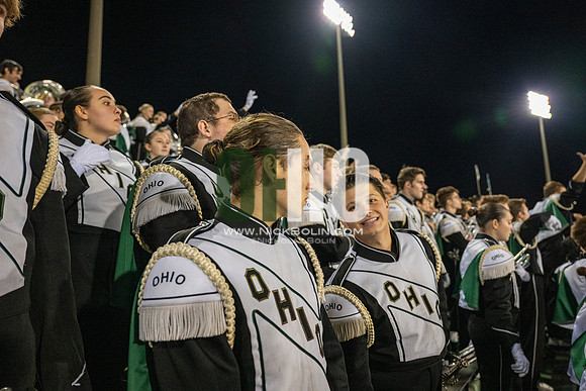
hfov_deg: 70.4
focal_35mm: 26
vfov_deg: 50.4
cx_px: 293
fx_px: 415
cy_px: 196
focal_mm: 25.5
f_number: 3.2
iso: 2000
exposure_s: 1/500
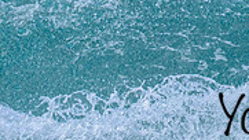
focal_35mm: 2709
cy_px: 97
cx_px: 268
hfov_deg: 0.8
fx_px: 17894
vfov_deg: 0.4
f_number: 11
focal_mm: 600
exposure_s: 1/2000
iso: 1250
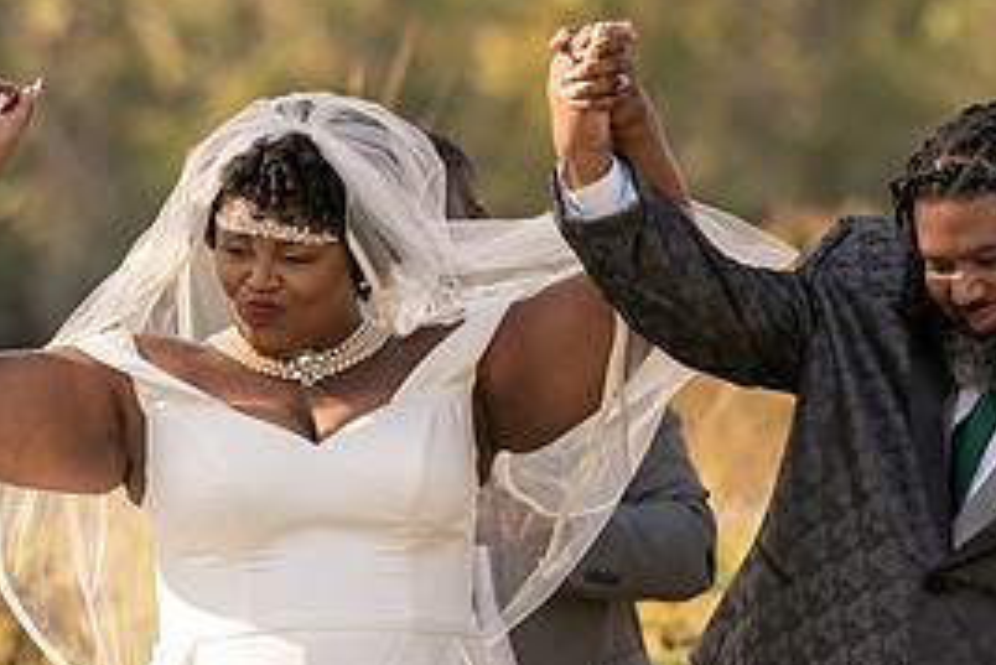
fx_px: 10906
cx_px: 516
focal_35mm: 394
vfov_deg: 3.5
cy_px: 429
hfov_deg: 5.2
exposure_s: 1/500
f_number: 4
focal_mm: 173
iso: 100
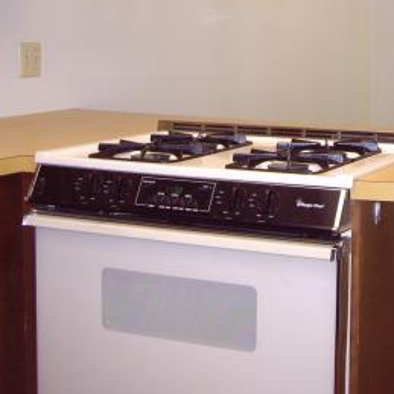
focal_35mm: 83
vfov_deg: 20.4
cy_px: 33
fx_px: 1069
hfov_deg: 20.6
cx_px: 329
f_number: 2.7
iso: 200
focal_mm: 6.2
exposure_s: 1/40
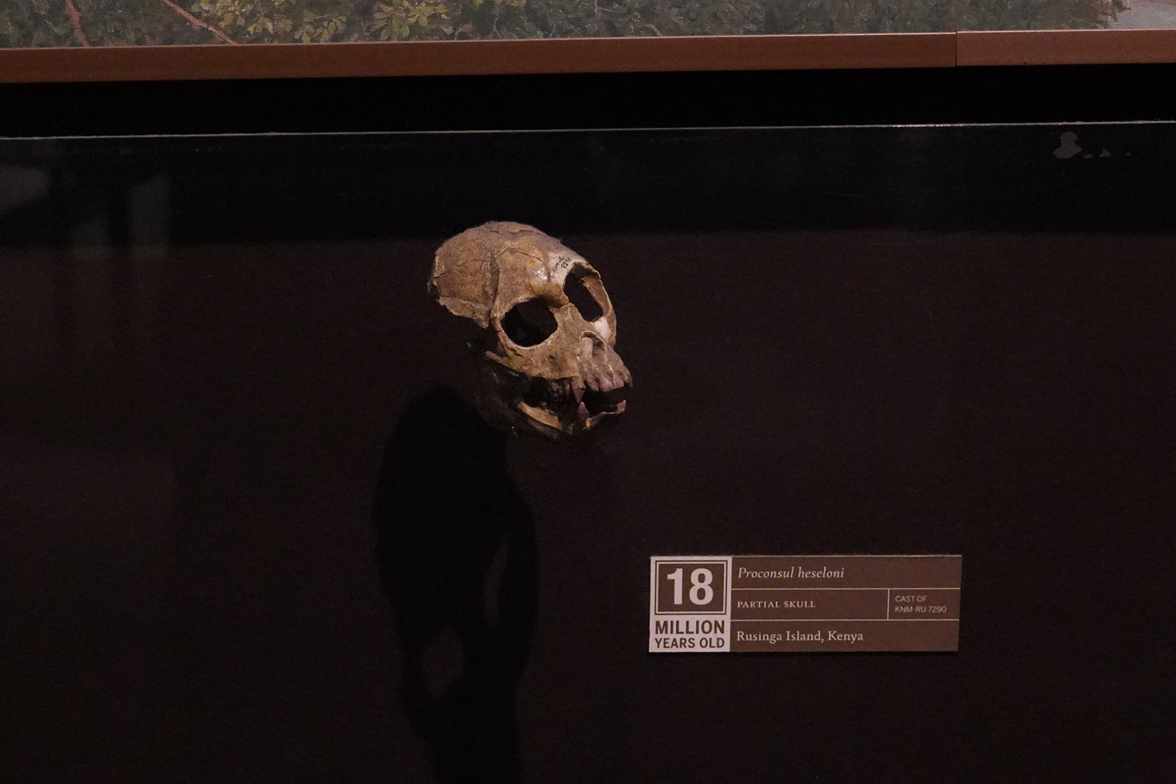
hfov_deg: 47.4
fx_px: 1339
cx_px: 595
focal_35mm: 41
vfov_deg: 32.6
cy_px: 397
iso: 10000
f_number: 5
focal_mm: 40
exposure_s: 1/80
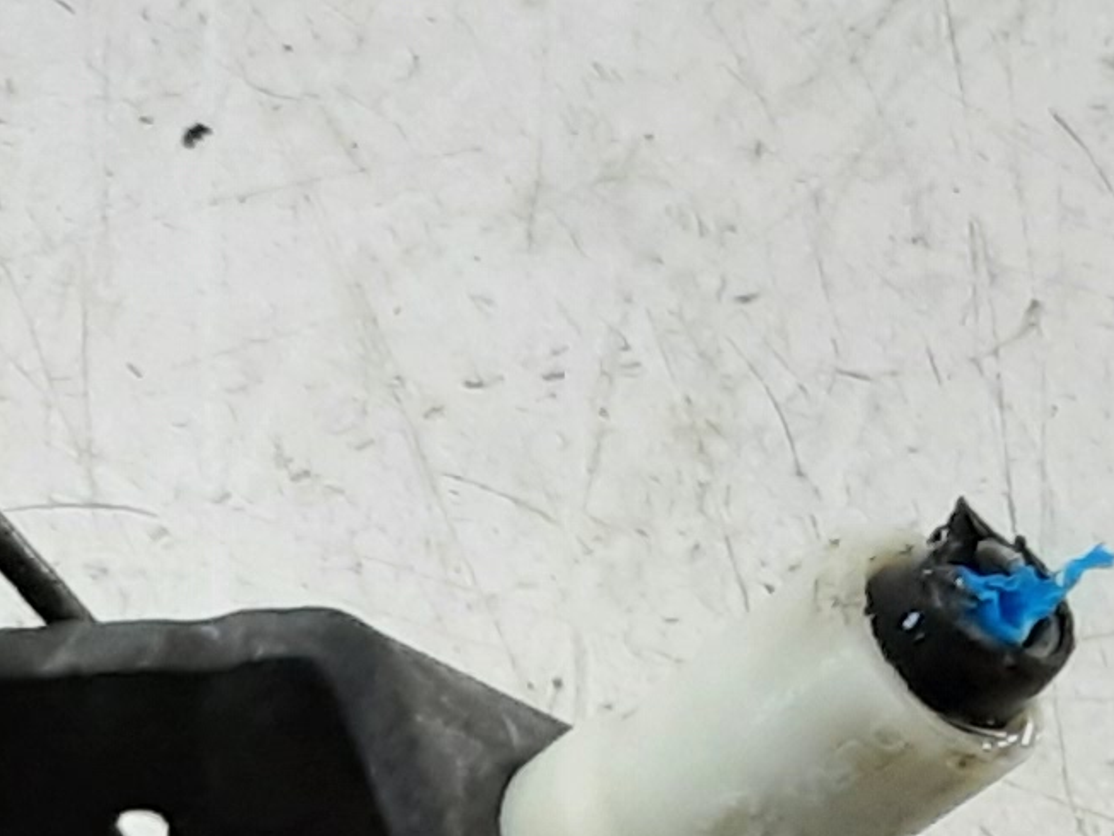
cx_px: -481
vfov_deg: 10.3
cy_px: 1568
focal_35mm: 135
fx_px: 4345
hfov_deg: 13.8
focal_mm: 2.91
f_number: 1.9
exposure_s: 1/50
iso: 100
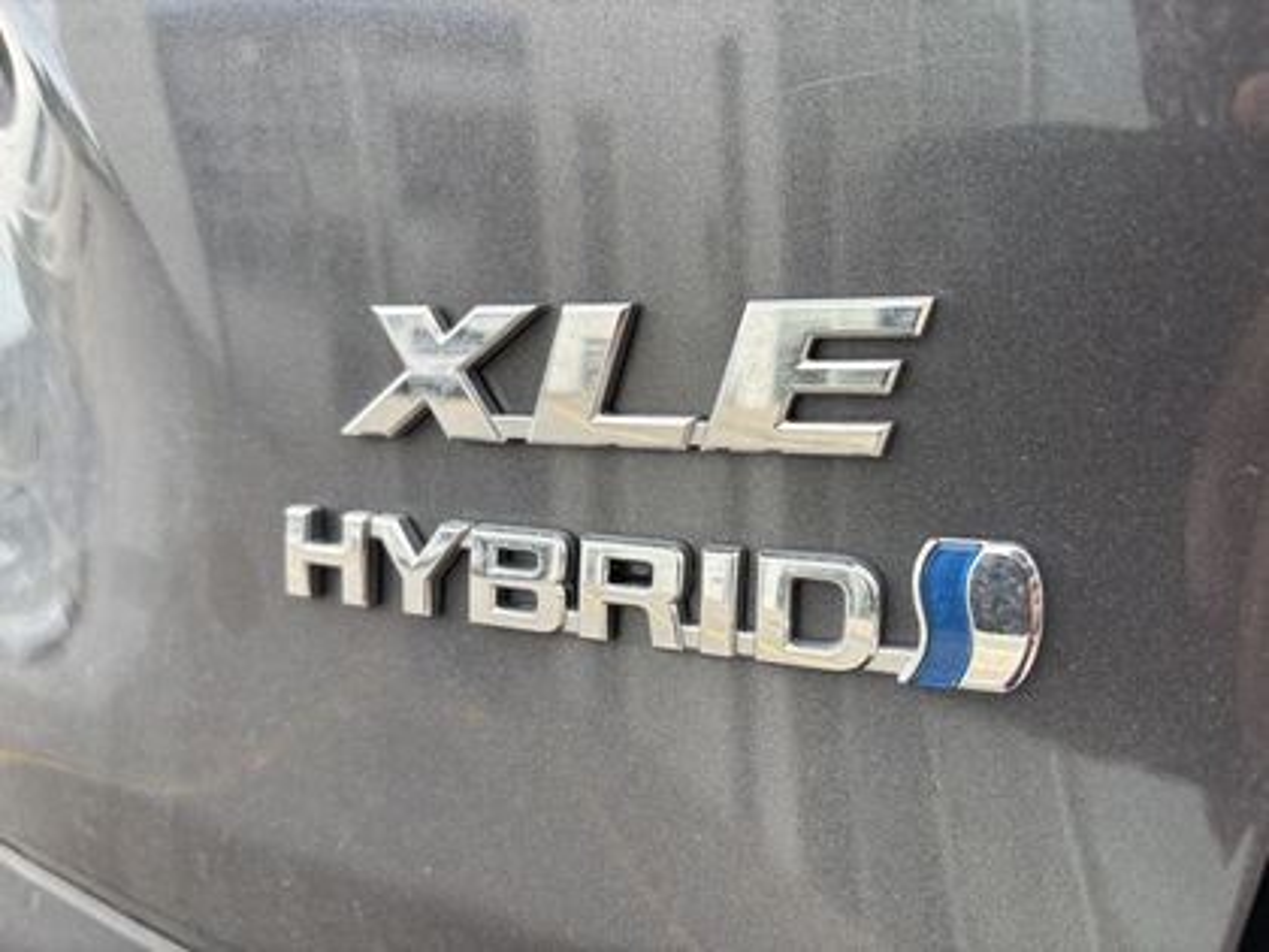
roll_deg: +1.4
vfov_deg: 53.1
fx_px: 953
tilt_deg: -13.3
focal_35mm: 26
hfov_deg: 67.3
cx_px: 634
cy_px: 476
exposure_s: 1/282
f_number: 1.6
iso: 50
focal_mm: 5.96
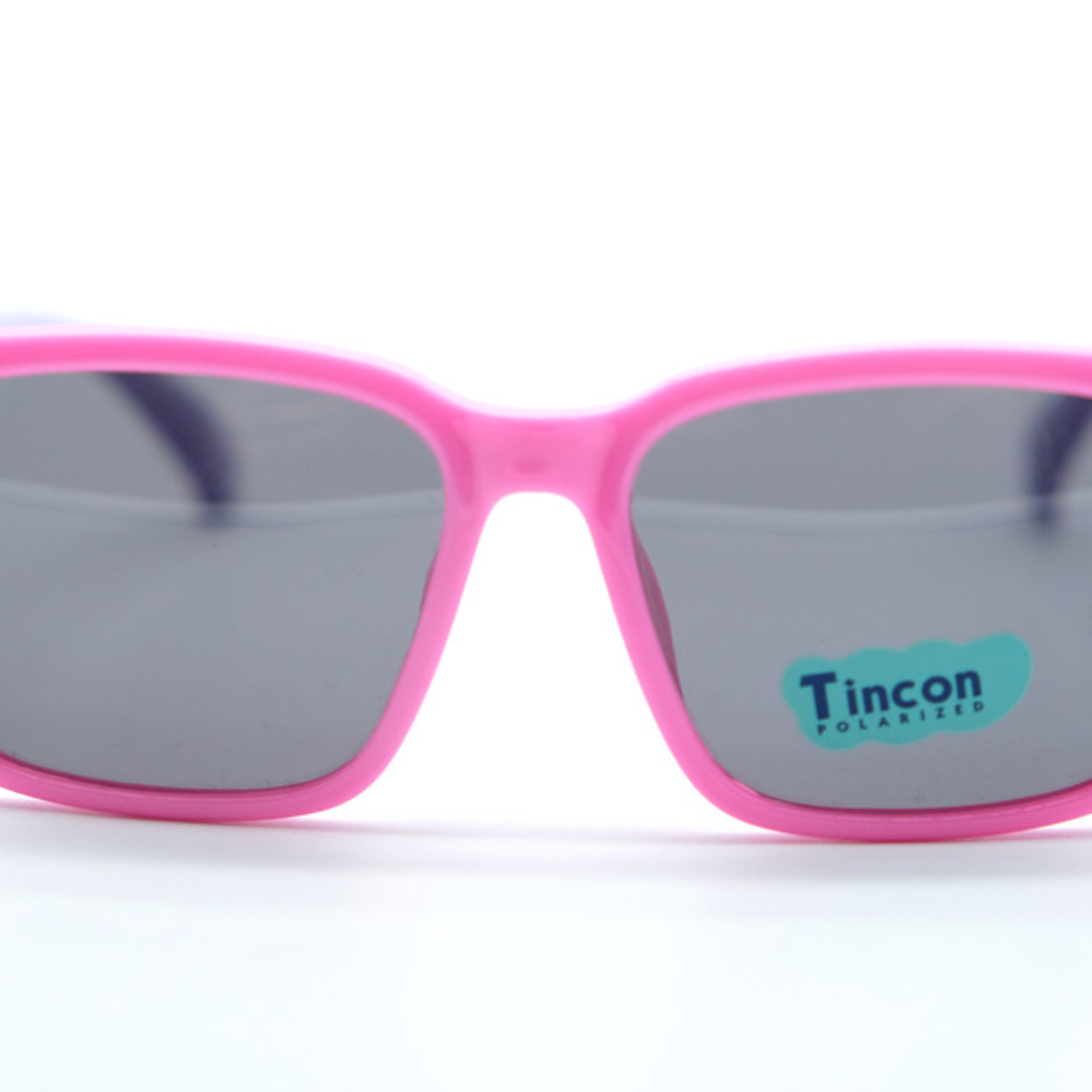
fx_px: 3819
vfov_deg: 16.3
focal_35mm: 107
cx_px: 507
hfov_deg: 16.3
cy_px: 547
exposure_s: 1/1000
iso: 640
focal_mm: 55
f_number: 4
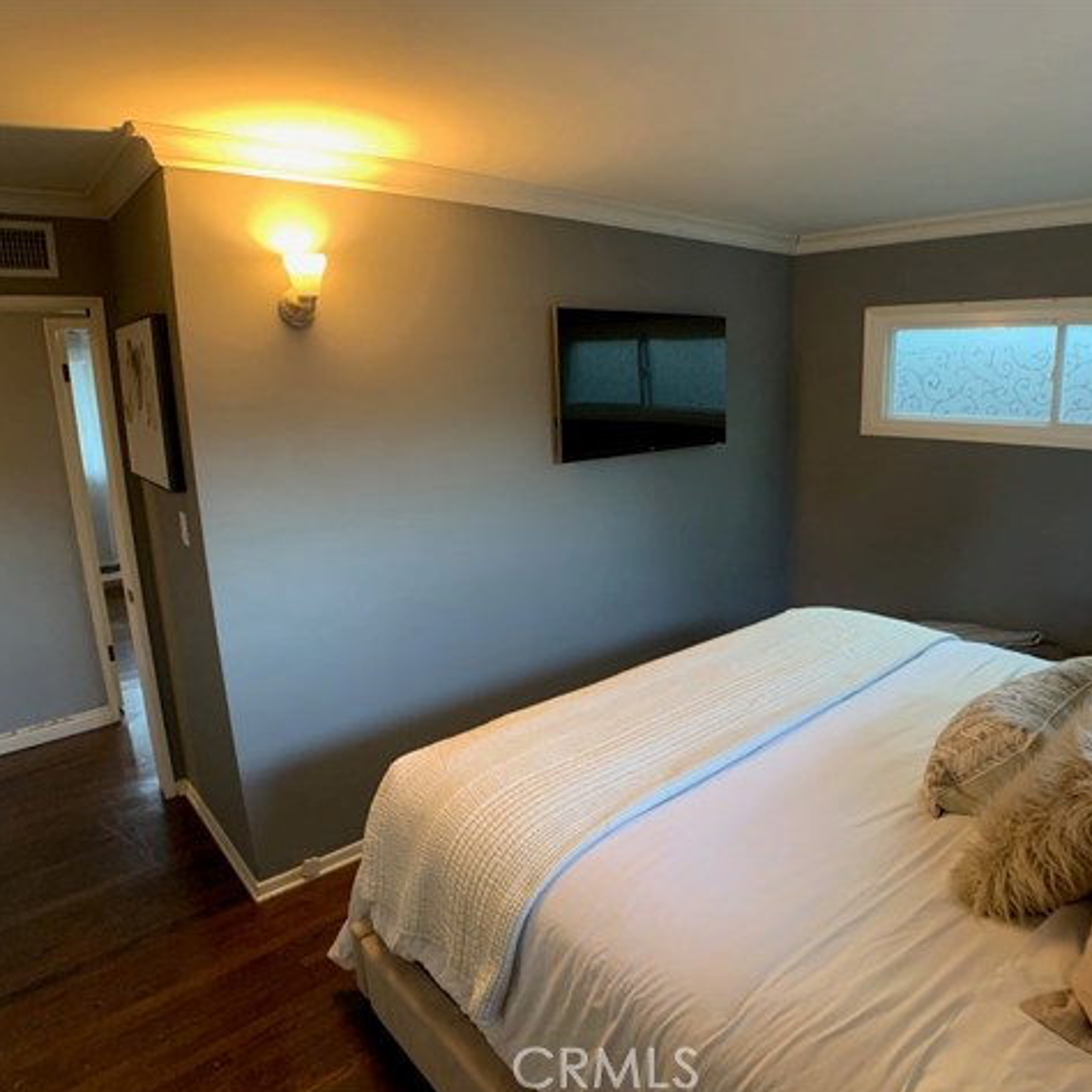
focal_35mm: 31
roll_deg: +0.5
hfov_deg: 52.2
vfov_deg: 52.5
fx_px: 1106
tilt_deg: -13.7
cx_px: 654
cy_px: 548
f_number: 1.8
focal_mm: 4.25
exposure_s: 1/60
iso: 250
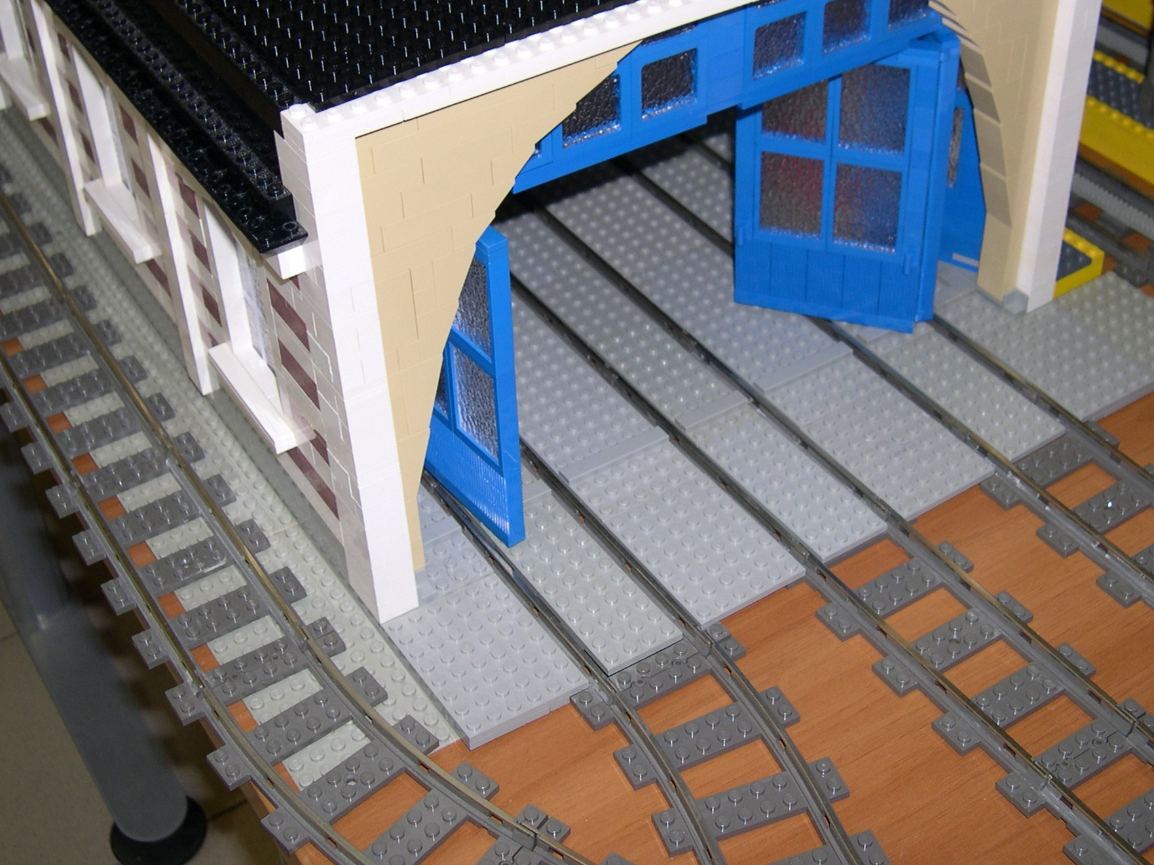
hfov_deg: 38.9
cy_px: 344
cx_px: 577
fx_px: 1633
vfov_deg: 29.6
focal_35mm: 49
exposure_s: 1/60
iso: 100
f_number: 2.8
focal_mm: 8
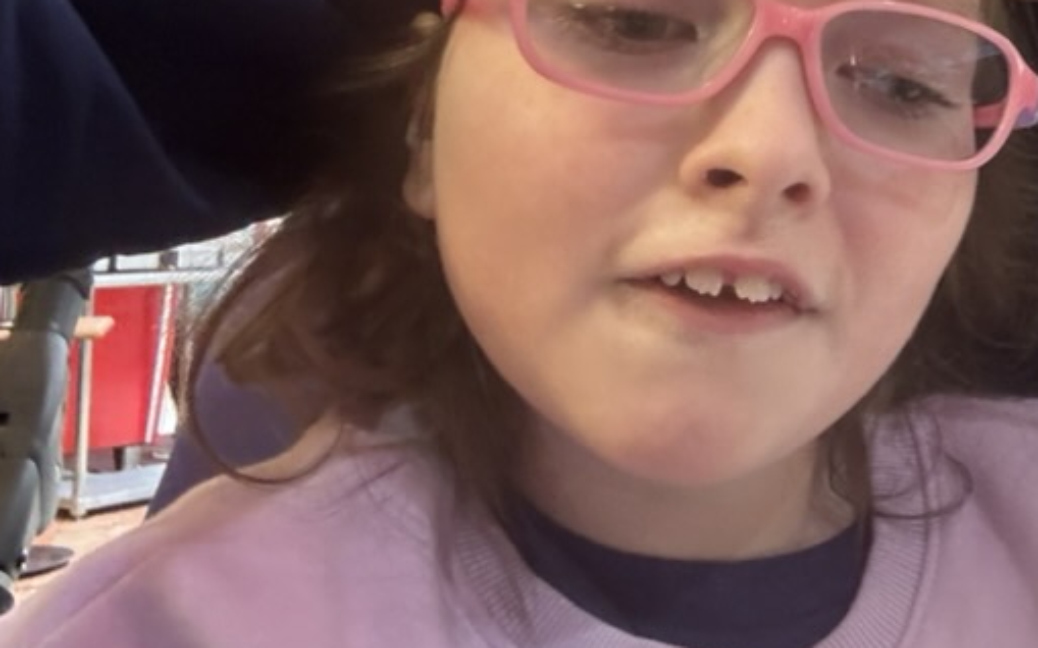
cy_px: 55
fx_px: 1386
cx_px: 1026
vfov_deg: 25.5
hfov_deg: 37.0
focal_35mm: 49
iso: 320
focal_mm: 2.69
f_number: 1.9
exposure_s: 1/40
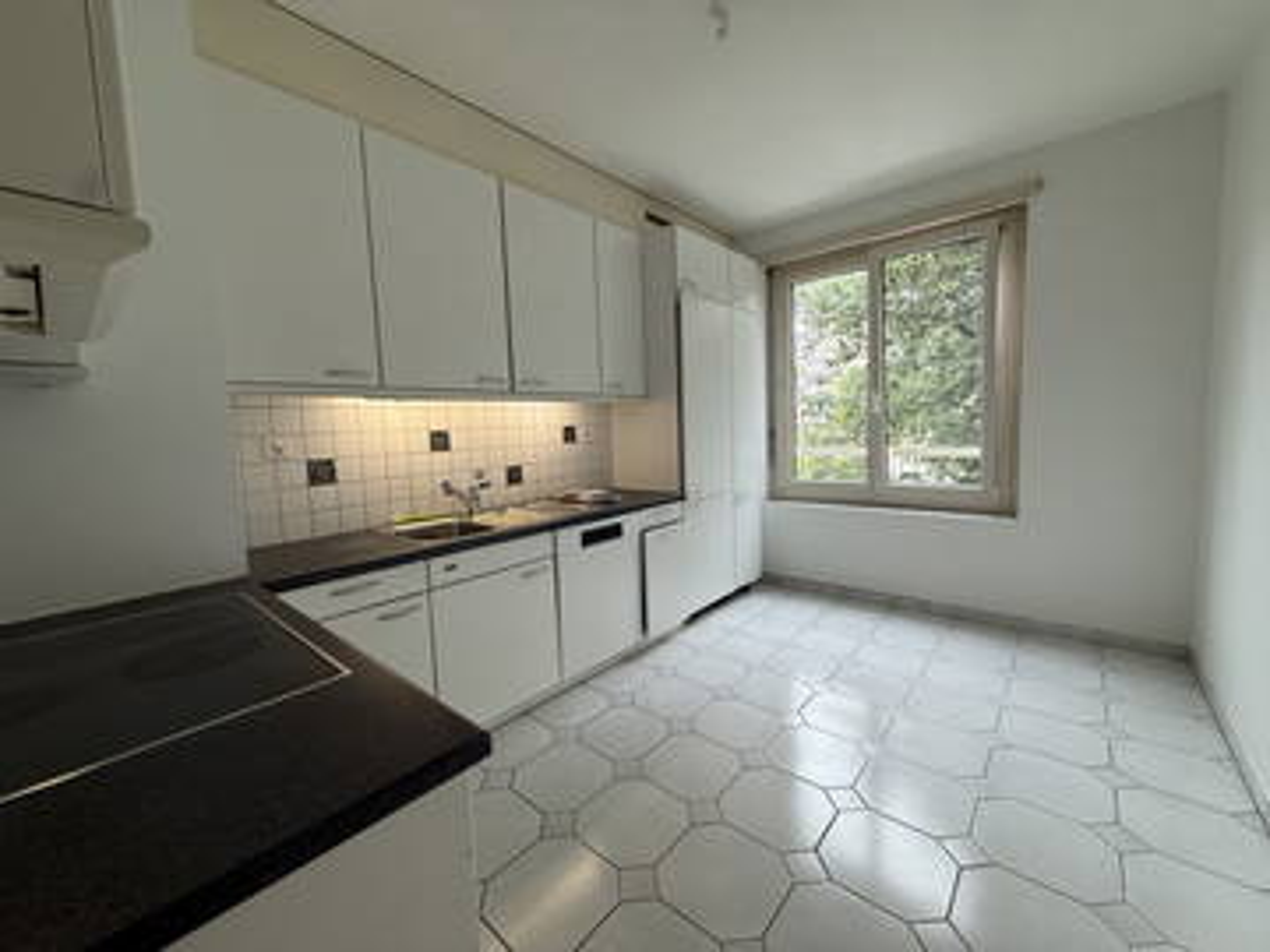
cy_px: 476
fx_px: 514
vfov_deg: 85.7
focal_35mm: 14
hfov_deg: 102.1
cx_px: 635
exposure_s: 1/100
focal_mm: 2.22
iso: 64
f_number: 2.2
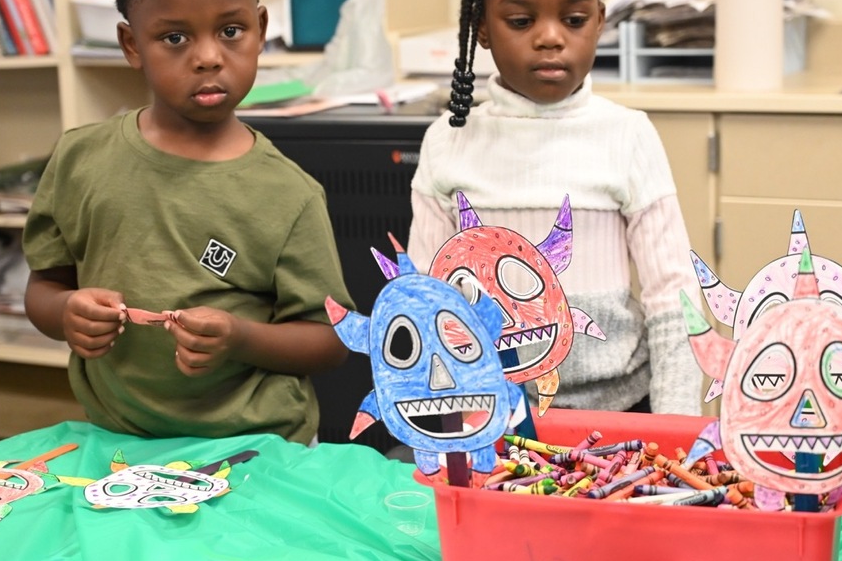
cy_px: 224
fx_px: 1450
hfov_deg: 32.4
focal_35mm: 62
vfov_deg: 21.9
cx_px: 449
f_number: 4
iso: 3200
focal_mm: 51
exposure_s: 1/100
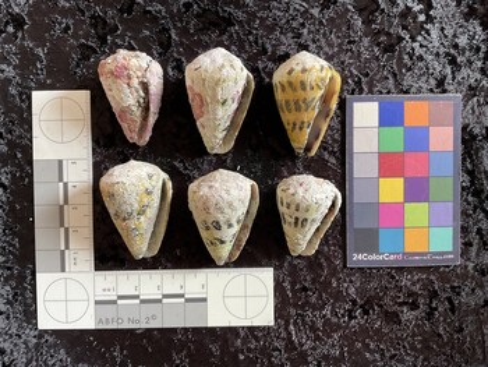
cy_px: 184
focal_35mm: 29
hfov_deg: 61.6
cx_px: 244
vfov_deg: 48.3
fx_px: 409
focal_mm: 3
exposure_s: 1/120
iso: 64
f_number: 1.8
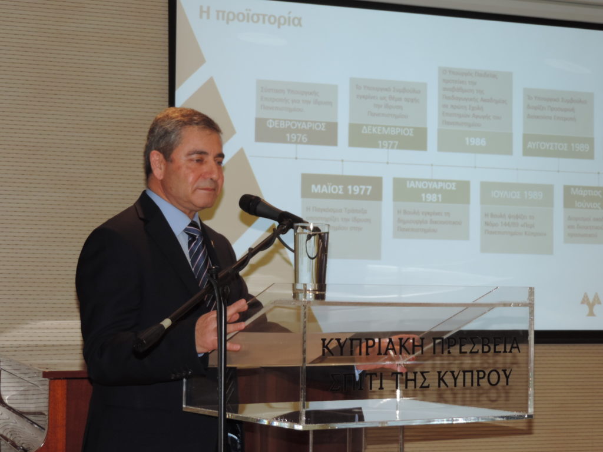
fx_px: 1481
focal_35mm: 85
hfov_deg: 23.0
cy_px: 226
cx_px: 302
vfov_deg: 17.4
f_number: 4
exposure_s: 1/60
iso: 220
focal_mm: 15.1
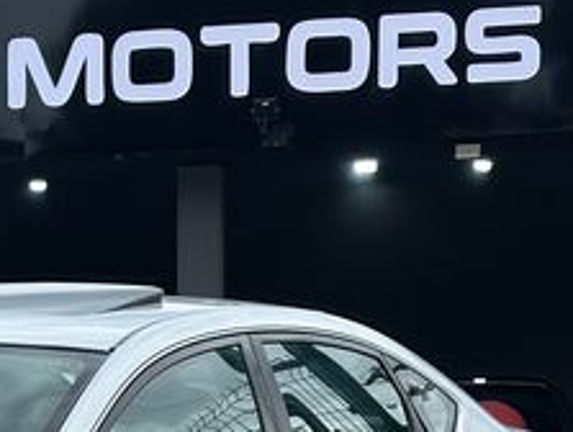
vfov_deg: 8.3
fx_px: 2885
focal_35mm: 174
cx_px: -206
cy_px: 681
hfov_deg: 11.0
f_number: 1.78
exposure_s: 1/1783
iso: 64
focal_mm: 6.86
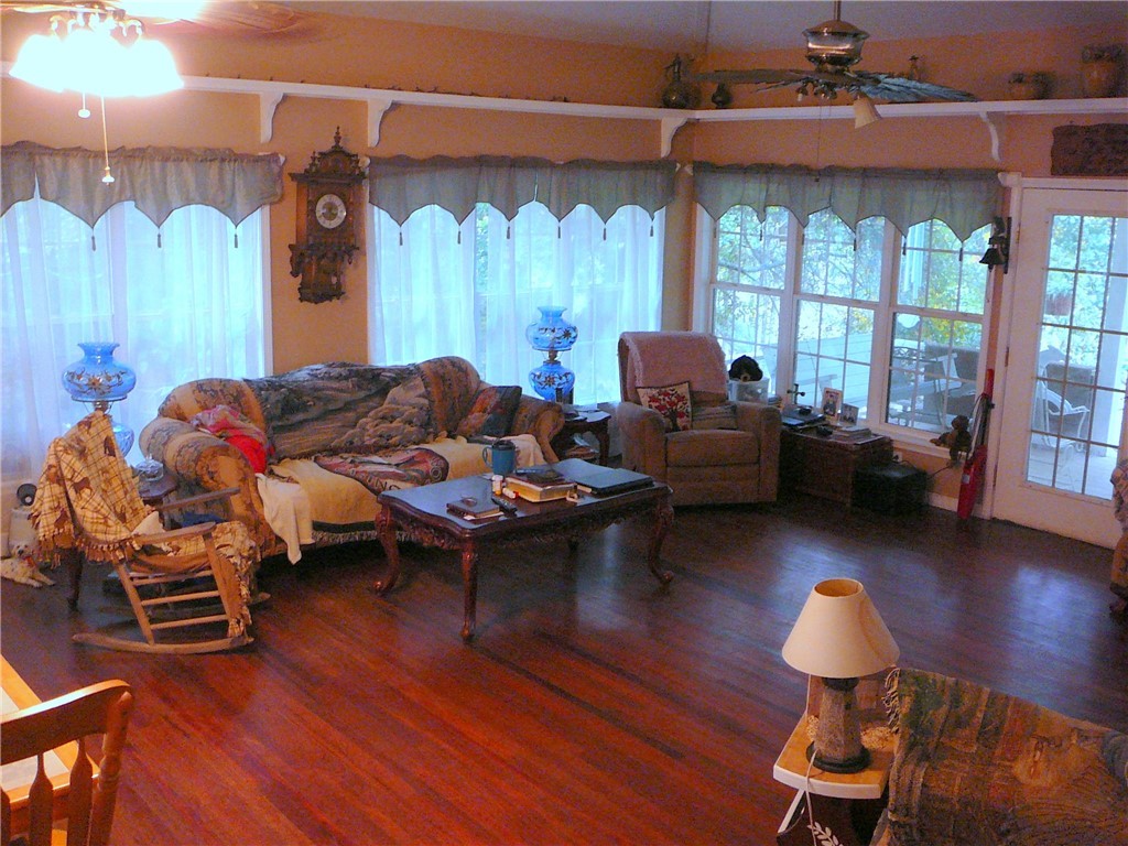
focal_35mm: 35
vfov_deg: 40.7
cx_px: 564
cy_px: 423
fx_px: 1141
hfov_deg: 52.6
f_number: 2.8
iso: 200
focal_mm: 5.2
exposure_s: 1/8
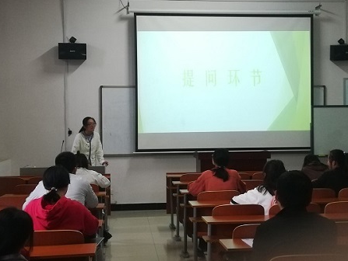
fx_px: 573
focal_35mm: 57
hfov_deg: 33.7
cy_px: 130
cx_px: 188
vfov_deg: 25.7
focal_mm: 3.81
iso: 320
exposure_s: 1/33.3
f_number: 2.2
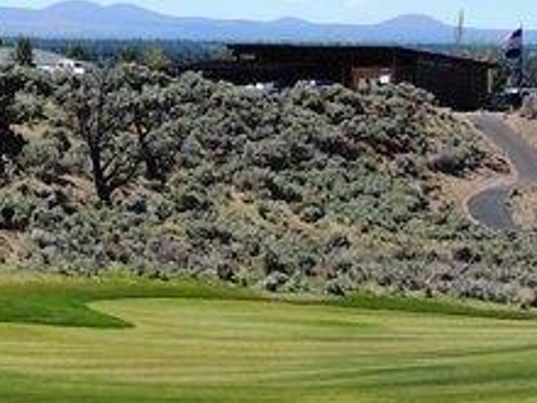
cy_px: 227
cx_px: -247
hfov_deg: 8.8
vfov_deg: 6.8
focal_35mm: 219
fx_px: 3397
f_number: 3.5
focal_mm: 8.3
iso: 100
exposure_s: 1/800
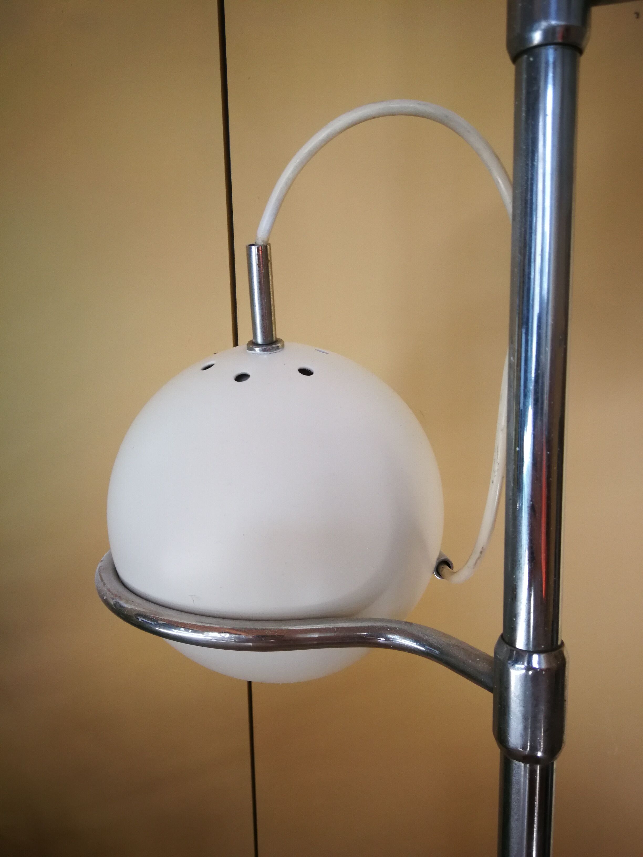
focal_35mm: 27
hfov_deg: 51.4
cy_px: 428
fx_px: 669
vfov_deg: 65.3
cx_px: 322
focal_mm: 3.95
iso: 160
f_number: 2.2
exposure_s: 1/33.3
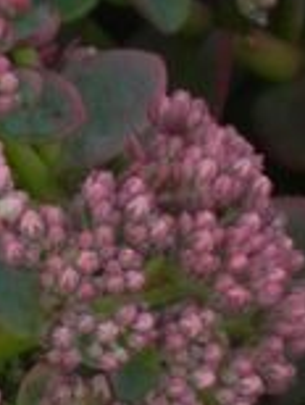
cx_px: -476
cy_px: 418
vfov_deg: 1.0
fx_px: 22880
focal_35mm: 1953
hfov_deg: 0.8
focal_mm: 67.2
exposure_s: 1/60
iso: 160
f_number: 5
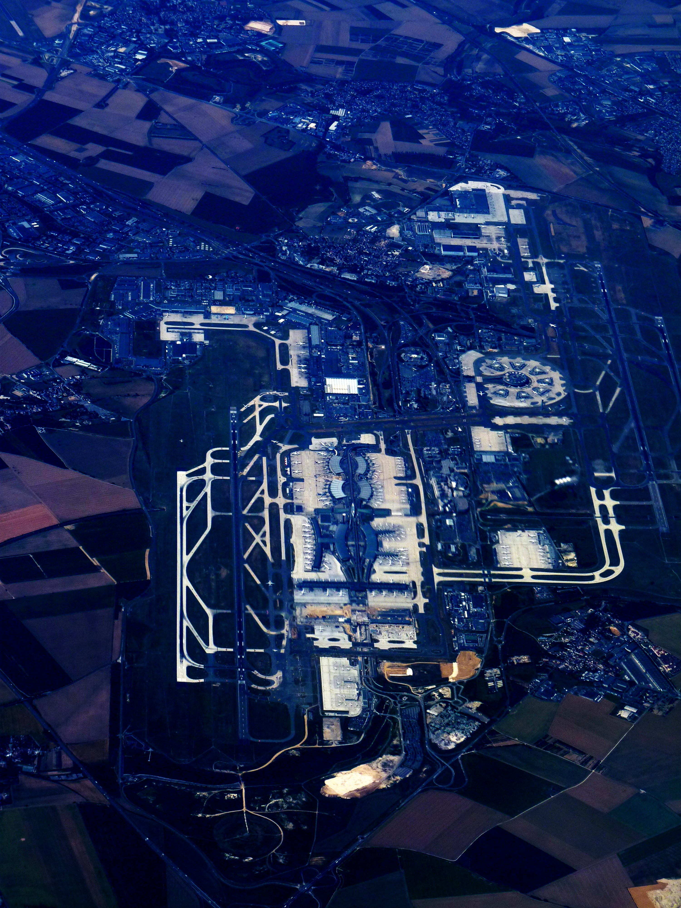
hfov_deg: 11.9
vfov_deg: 15.8
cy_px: 454
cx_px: 340
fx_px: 3279
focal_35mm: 125
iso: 80
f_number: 5.6
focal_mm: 22.3
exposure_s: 1/400
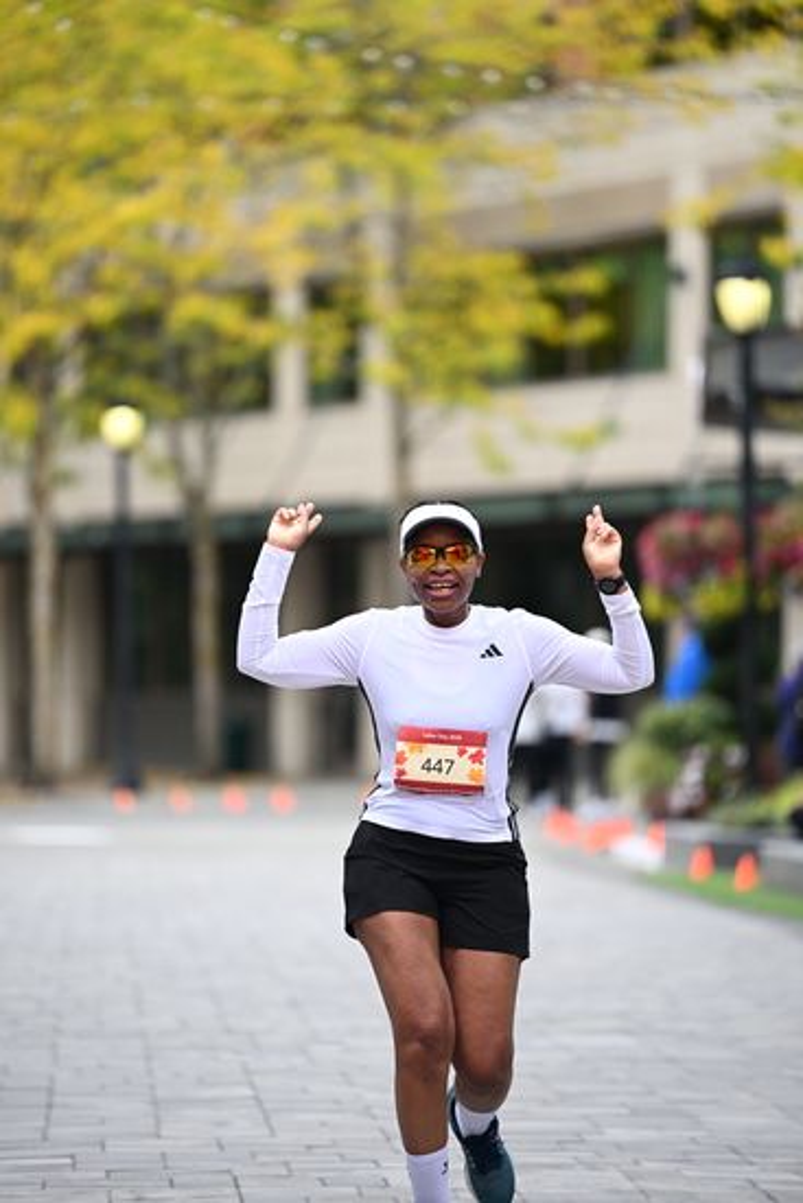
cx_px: 402
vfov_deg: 10.3
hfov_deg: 6.9
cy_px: 602
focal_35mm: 200
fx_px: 6687
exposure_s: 1/2000
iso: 640
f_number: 2.8
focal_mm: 200
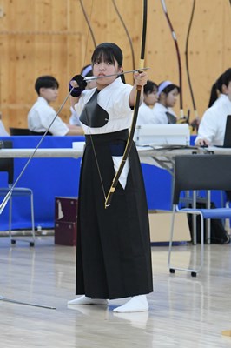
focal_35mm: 360
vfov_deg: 5.7
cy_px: 174
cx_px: 116
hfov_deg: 3.8
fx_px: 3471
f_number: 5.6
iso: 6400
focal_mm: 180
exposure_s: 1/400
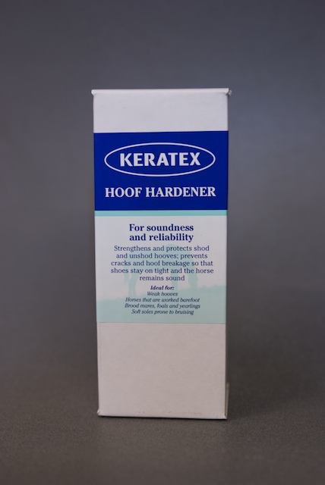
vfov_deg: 35.0
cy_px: 242
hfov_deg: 23.8
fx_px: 770
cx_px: 162
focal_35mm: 57
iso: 200
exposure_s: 1/25
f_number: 2.8
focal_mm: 38
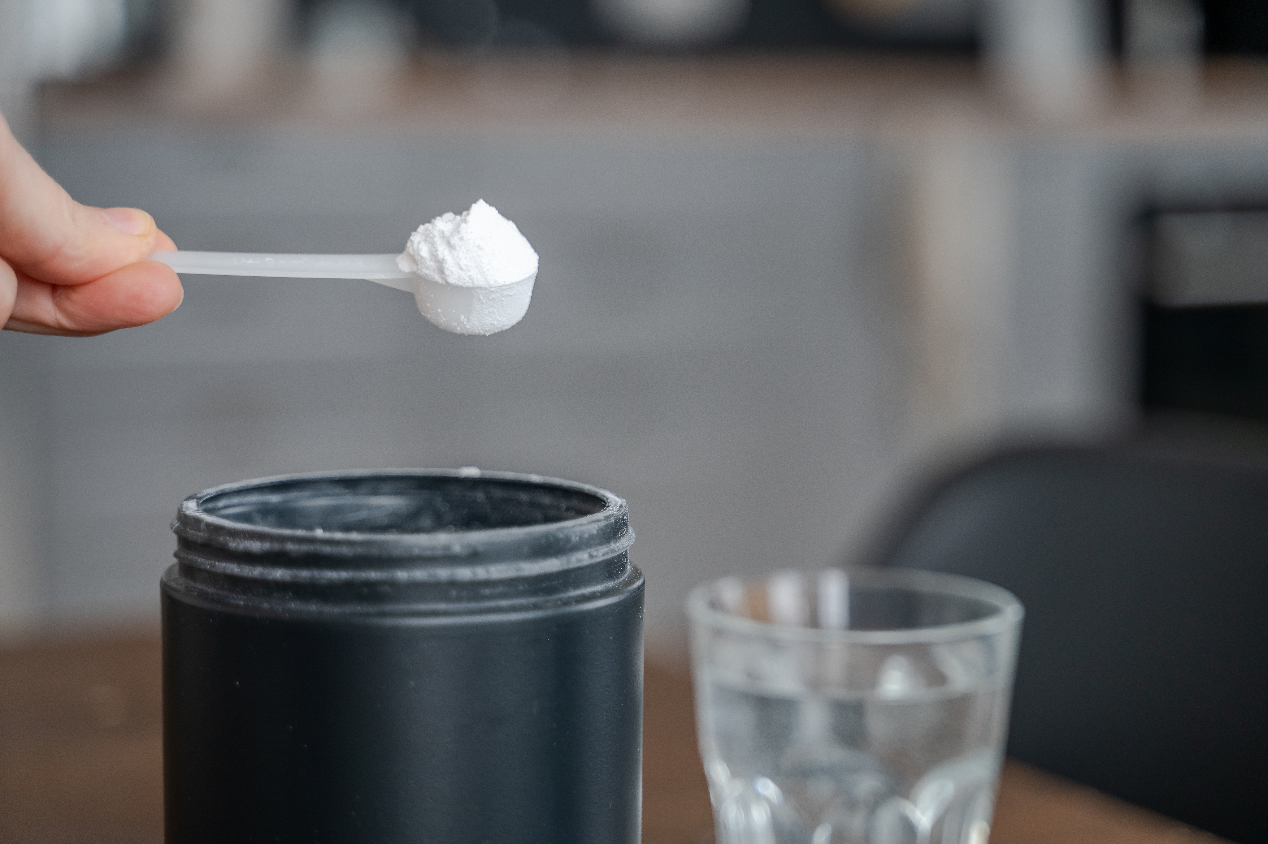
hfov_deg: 27.0
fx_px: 2640
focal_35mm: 75
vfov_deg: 18.2
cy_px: 422
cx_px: 634
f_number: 2.8
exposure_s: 1/80
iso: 500
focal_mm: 75
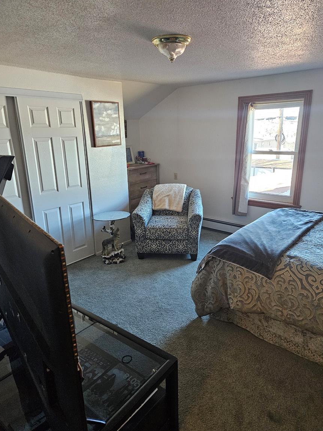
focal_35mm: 24
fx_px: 298
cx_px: 163
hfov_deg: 56.8
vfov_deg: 71.6
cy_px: 215
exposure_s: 1/120
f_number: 1.8
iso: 500
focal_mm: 5.4
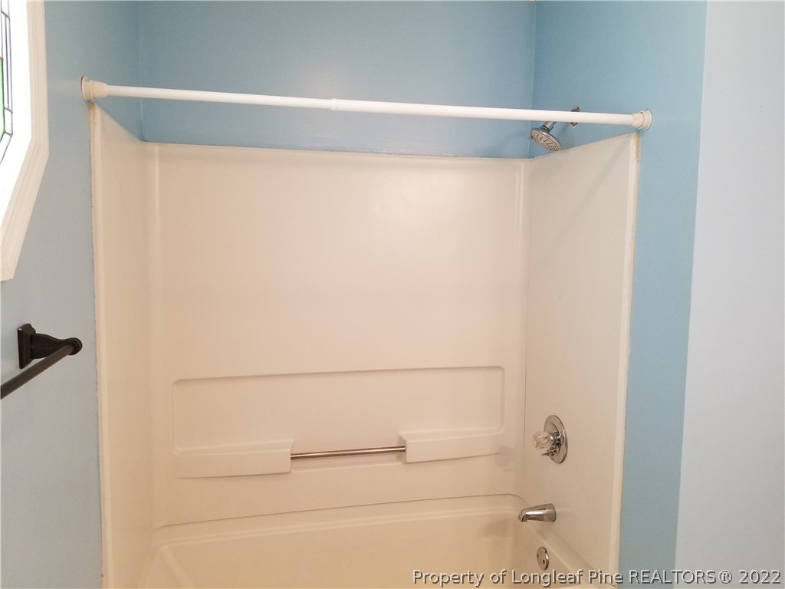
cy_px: 294
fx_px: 590
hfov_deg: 67.3
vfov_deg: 53.1
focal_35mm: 26
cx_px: 392
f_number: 1.7
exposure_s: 1/30
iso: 160
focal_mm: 4.3
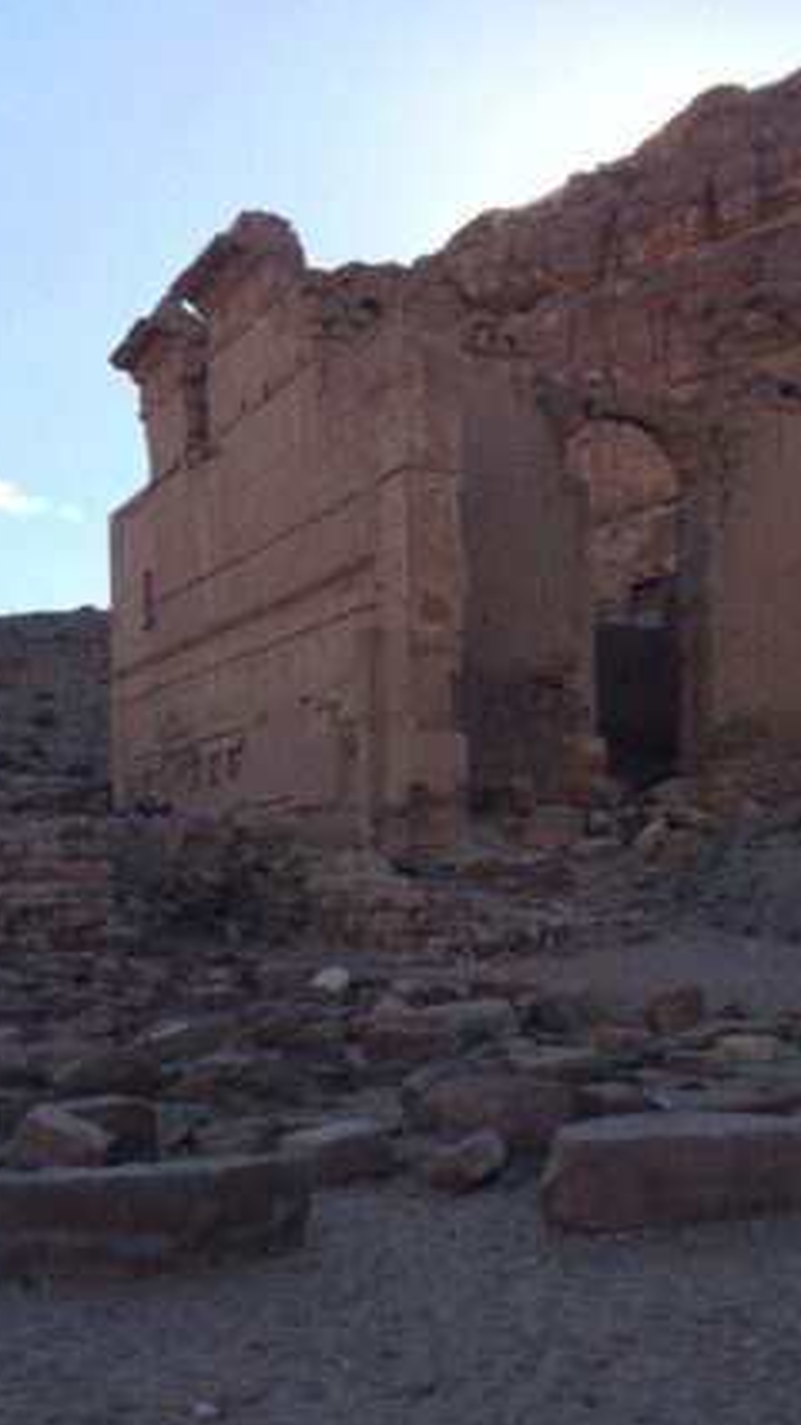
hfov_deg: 28.7
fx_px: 1548
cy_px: 880
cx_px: 563
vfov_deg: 49.0
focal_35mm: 41
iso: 32
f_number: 2.2
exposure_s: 1/954
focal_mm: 4.12
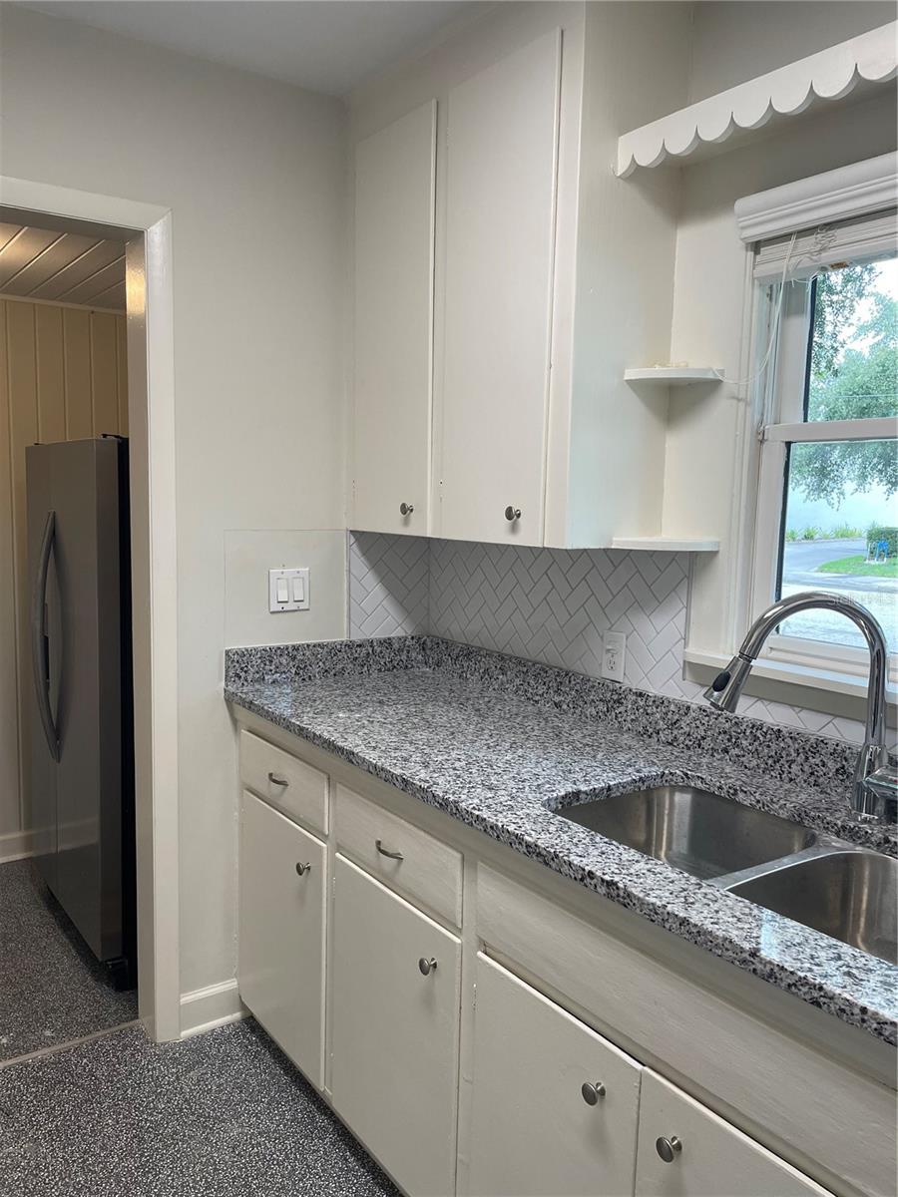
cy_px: 598
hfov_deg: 53.1
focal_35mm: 26
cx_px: 449
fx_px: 899
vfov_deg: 67.3
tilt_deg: -5.3
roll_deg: -0.7
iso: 80
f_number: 1.6
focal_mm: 4.2
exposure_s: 1/120
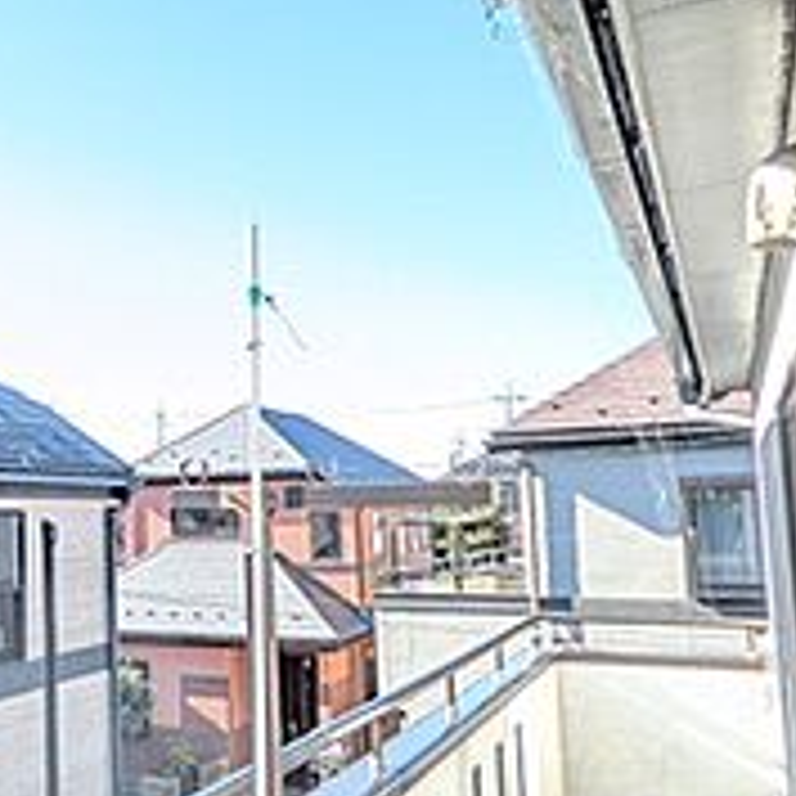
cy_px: 409
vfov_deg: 40.0
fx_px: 1093
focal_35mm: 42
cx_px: 67
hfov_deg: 37.2
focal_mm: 1.83
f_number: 2.2
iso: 51
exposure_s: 1/463
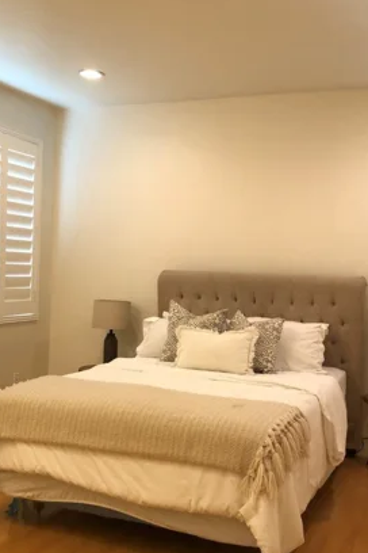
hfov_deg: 33.4
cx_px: 184
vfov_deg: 48.4
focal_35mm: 40
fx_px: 613
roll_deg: -1.4
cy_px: 291
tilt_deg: -1.9
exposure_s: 1/24
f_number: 1.8
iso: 40
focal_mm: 3.99
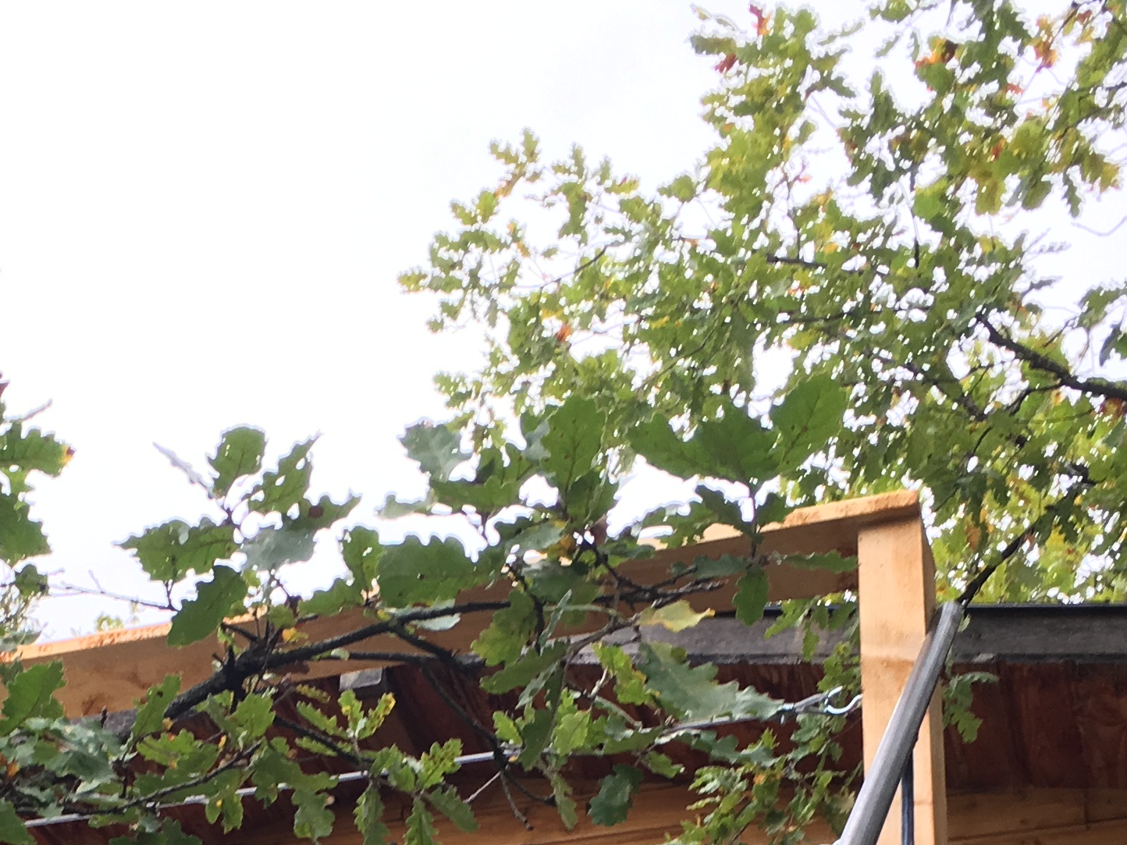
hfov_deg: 24.0
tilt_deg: +29.2
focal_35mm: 81
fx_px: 2637
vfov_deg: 17.1
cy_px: 1106
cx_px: 367
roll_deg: -5.2
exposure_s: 1/100
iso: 32
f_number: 2.2
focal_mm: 4.15
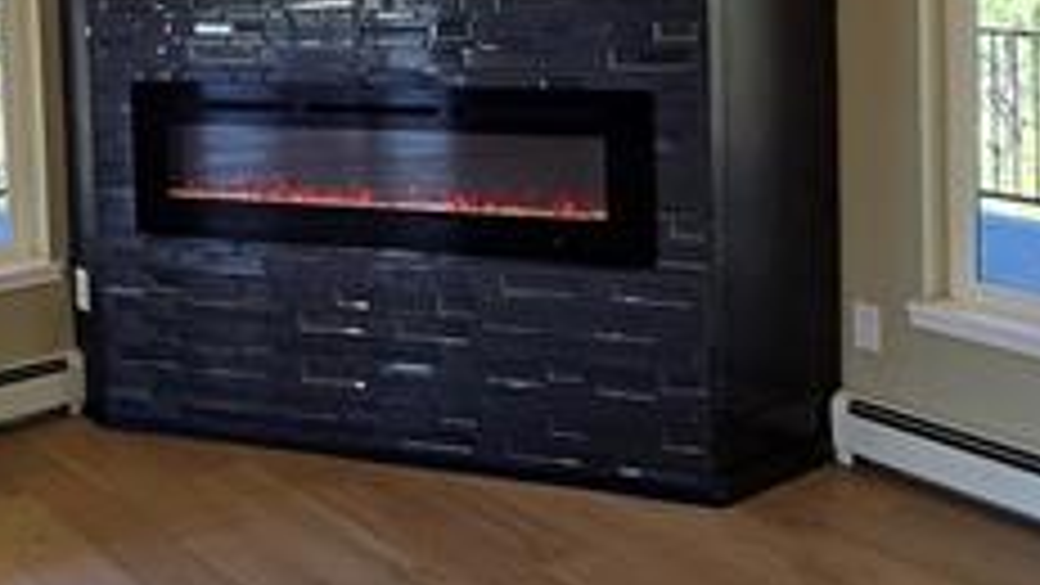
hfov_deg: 43.3
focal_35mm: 47
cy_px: -50
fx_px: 1296
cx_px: 371
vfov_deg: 23.9
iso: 80
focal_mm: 2.2
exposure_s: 1/120
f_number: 2.2
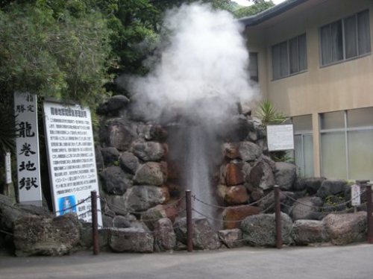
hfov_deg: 35.6
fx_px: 581
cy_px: 140
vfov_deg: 27.0
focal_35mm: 54
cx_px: 186
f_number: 3.3
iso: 64
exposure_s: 1/143
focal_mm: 8.8
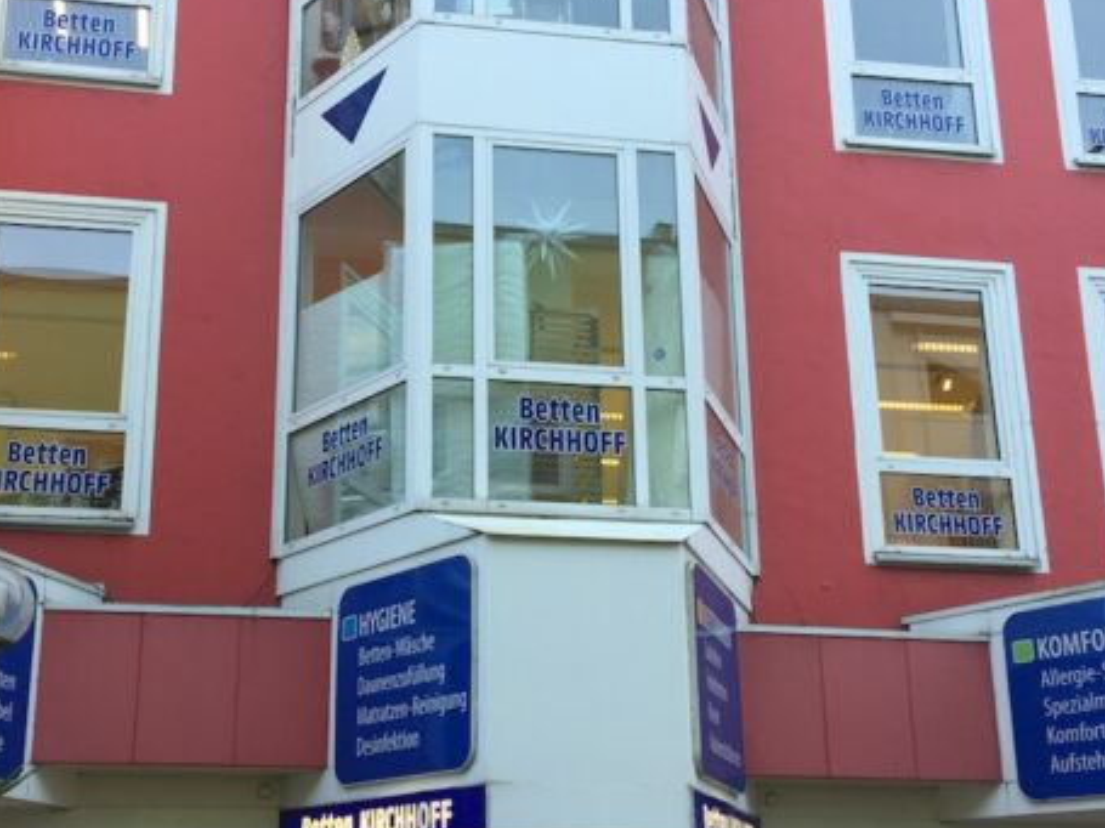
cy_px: 488
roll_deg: -1.2
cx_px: 454
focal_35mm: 49
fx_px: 1564
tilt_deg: +17.2
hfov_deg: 38.8
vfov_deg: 29.6
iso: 40
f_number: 2.2
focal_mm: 4.15
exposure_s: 1/100
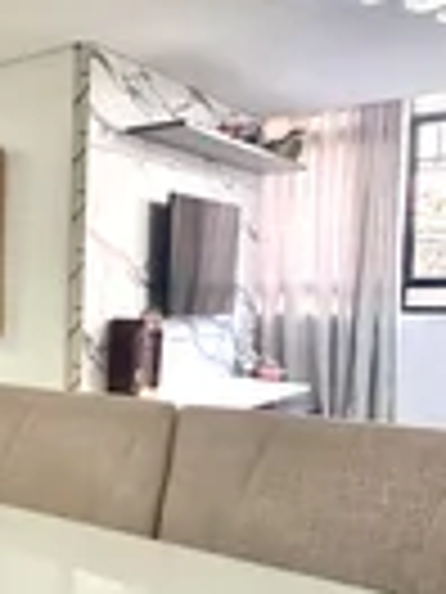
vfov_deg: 45.7
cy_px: 326
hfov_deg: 20.3
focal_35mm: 41
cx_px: -410
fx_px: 704
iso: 250
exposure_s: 1/60
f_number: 2.2
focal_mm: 2.22
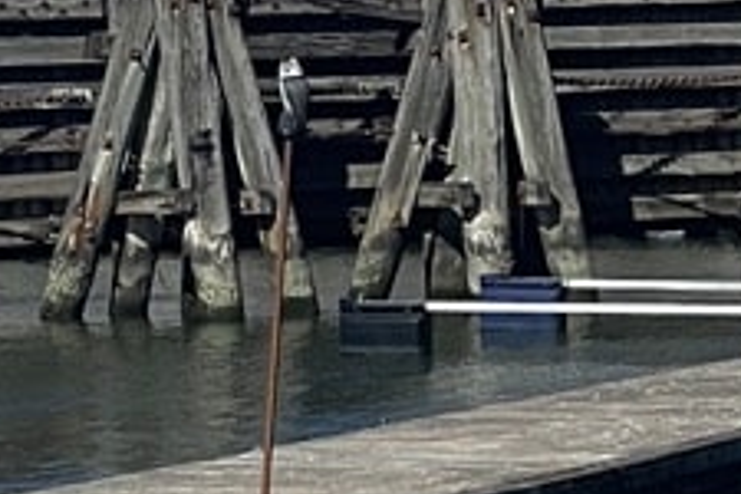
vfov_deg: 4.5
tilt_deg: -2.2
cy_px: 260
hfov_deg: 6.7
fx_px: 6339
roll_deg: +0.9
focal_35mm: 308
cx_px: 524
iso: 25
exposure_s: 1/2283
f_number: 2
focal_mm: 6
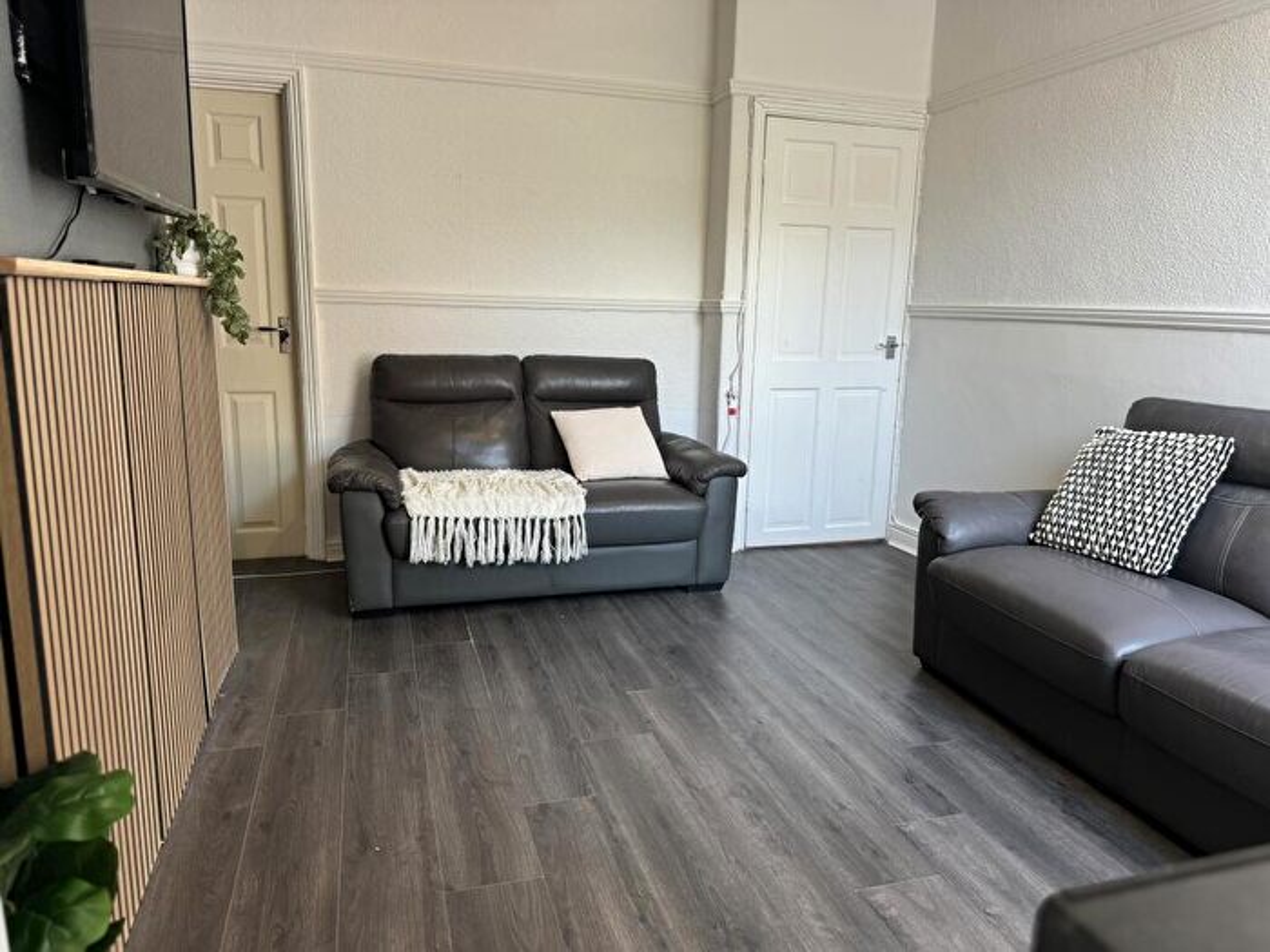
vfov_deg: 56.8
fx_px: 881
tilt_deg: -10.3
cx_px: 635
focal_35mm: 24
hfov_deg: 71.6
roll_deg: -1.3
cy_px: 476
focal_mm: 6.76
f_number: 1.78
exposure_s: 1/100
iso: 125
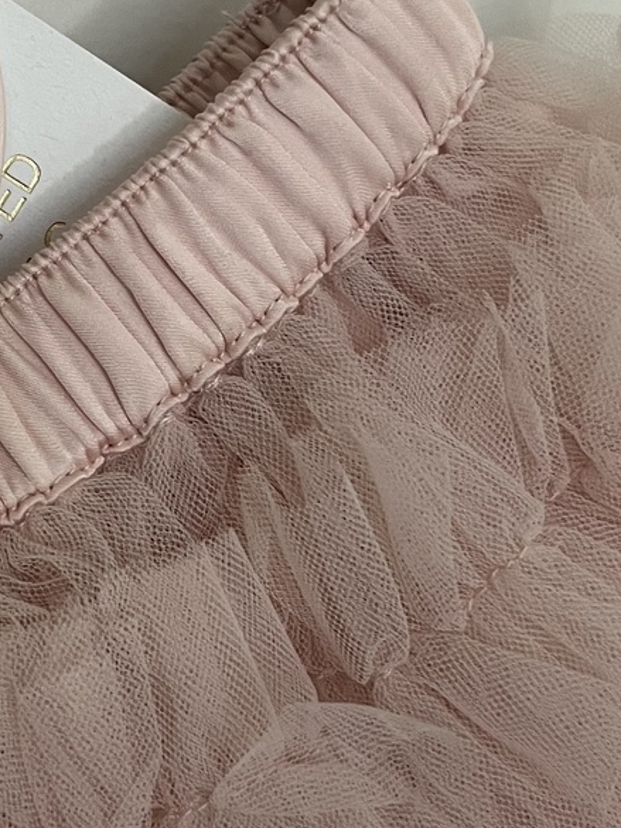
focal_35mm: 71
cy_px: 331
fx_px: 1700
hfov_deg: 20.4
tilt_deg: -13.1
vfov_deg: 27.4
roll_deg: +5.2
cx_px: 98
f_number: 1.6
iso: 200
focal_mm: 5.1
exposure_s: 1/60
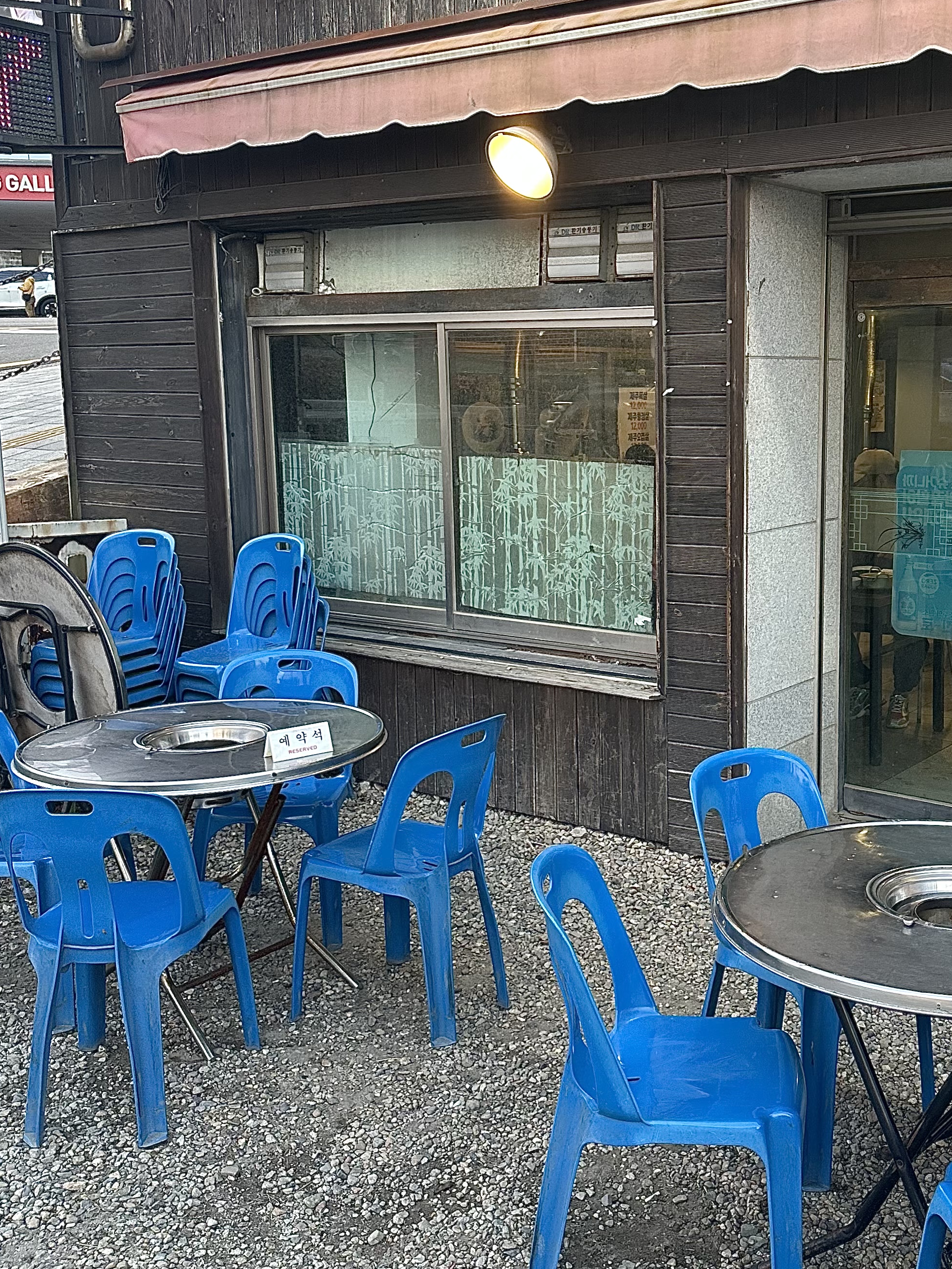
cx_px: 689
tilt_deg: -8.5
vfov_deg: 50.1
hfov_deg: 37.9
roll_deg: -0.4
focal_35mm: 37
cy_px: 594
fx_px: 1356
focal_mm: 6.86
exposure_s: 1/120
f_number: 1.78
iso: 125
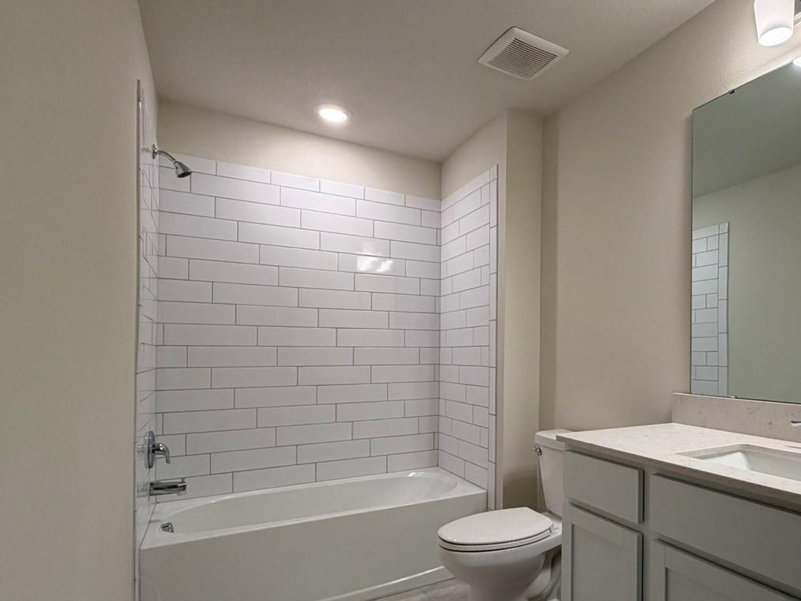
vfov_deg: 60.7
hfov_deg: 73.5
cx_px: 549
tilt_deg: +0.7
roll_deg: -0.2
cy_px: 351
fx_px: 509
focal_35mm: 22
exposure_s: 1/120
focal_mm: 2.22
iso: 160
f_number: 2.2
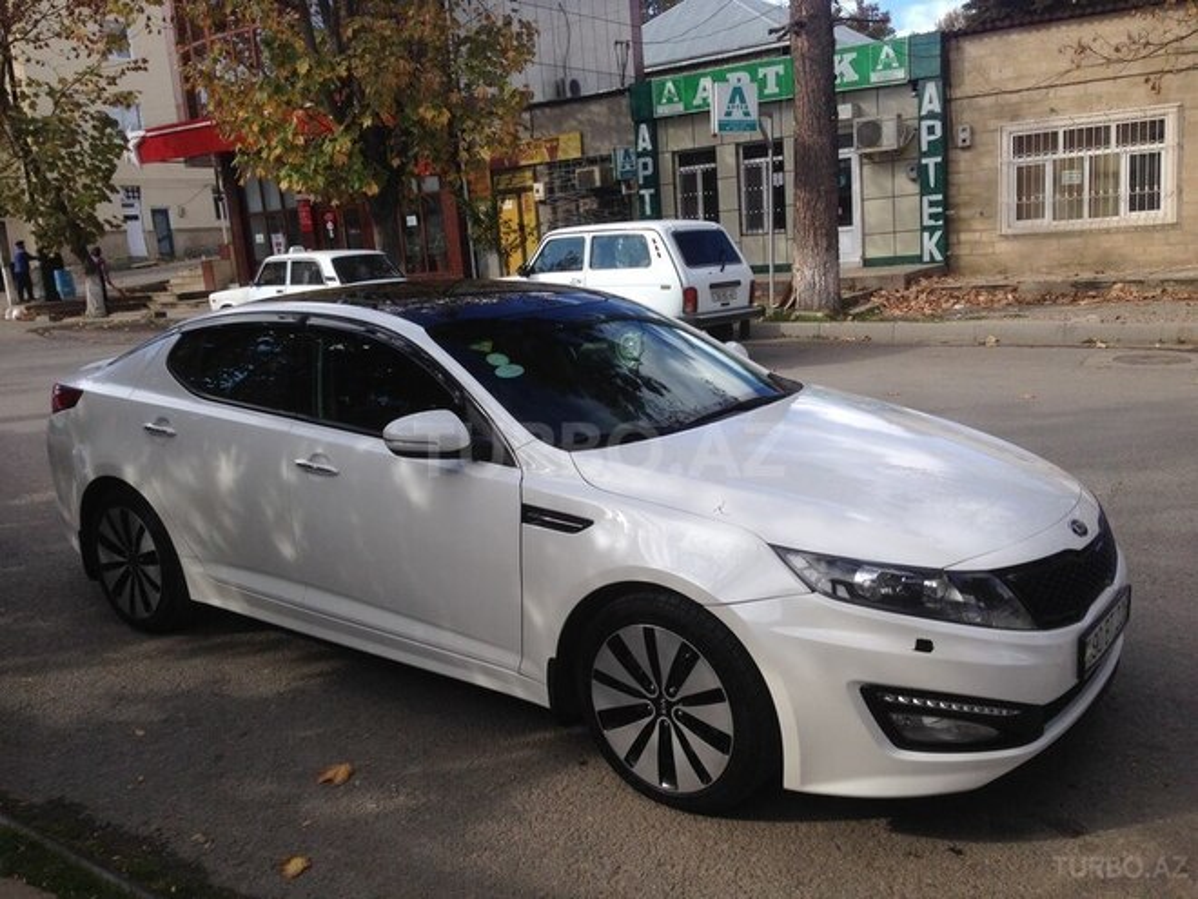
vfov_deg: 42.9
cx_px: 599
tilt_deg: -10.3
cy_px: 450
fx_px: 1142
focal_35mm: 33
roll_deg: +5.0
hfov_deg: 55.4
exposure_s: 1/821
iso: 50
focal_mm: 4.12
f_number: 2.4
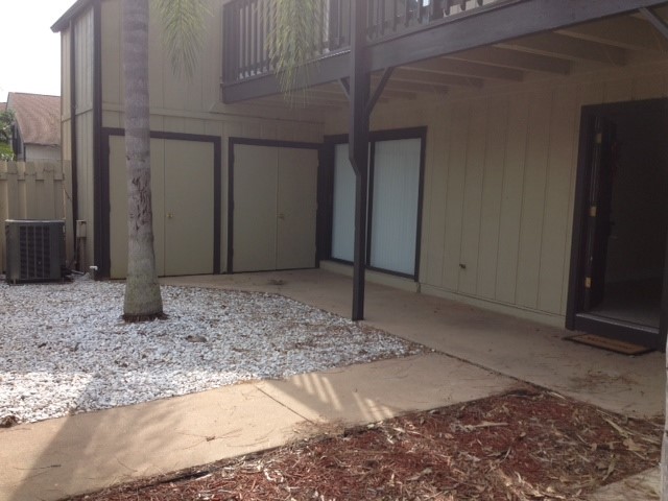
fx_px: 675
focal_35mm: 35
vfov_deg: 40.7
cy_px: 250
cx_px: 334
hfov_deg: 52.6
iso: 50
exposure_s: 1/824
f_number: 2.4
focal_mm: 4.28
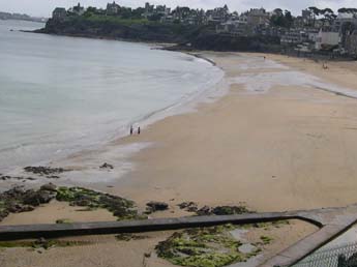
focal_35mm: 60
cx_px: 198
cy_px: 95
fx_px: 618
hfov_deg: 32.2
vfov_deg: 24.3
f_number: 7.6
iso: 100
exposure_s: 1/306
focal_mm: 8
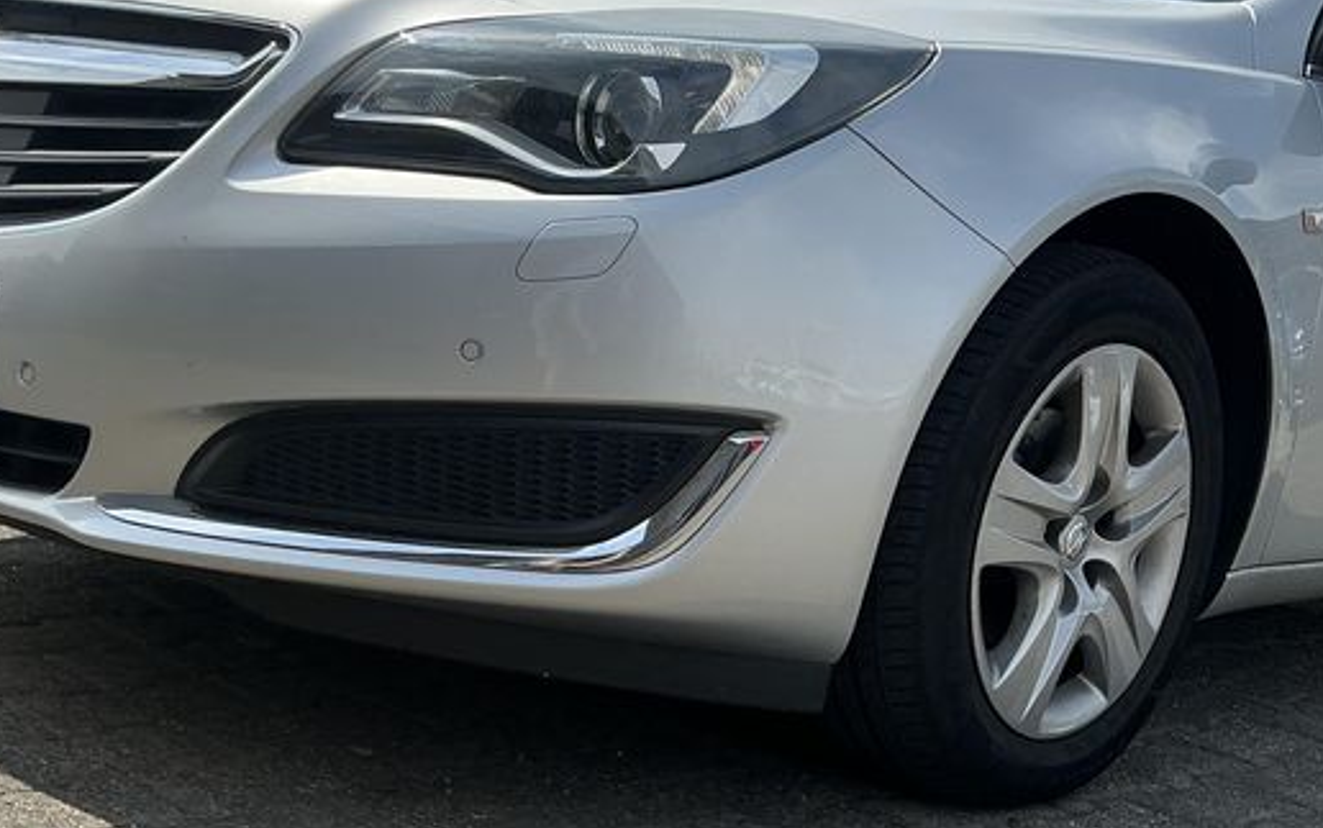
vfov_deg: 27.9
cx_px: 844
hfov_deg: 43.1
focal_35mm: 46
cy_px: 533
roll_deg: -9.6
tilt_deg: -8.3
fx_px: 1659
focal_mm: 3
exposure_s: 1/1377
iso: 25
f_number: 1.8
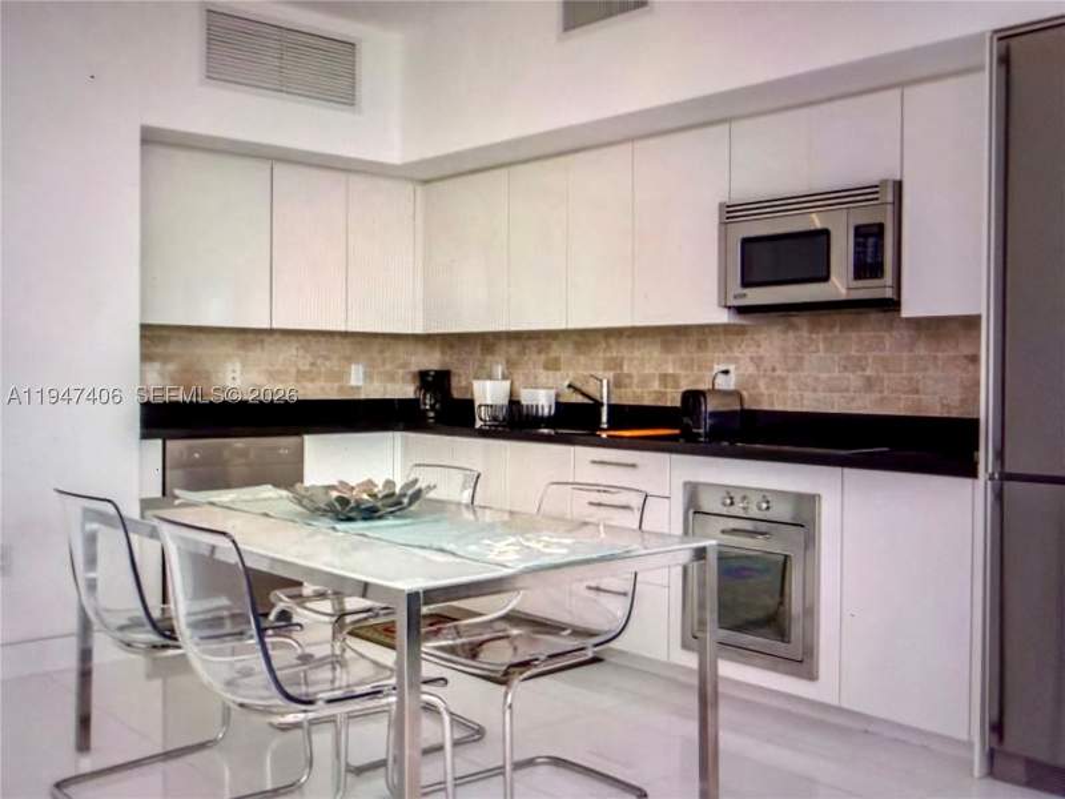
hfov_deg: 71.6
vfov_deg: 56.8
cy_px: 400
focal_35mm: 24
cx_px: 532
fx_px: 738
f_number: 2.2
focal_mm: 2.22
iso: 320
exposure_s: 1/90
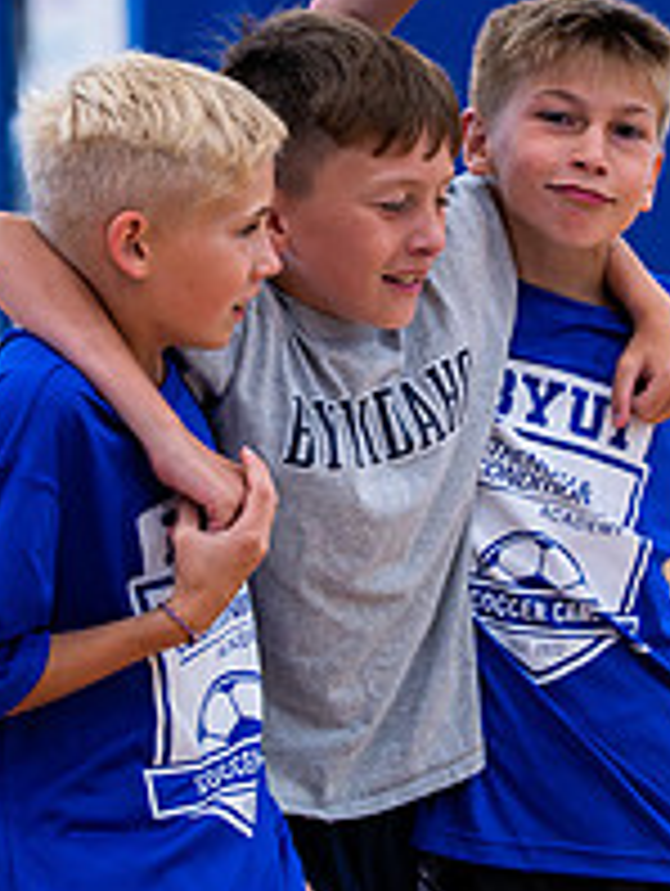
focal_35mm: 197
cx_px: 418
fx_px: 5073
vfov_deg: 10.0
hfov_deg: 7.6
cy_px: 484
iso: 800
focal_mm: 70
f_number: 2.8
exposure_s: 1/800
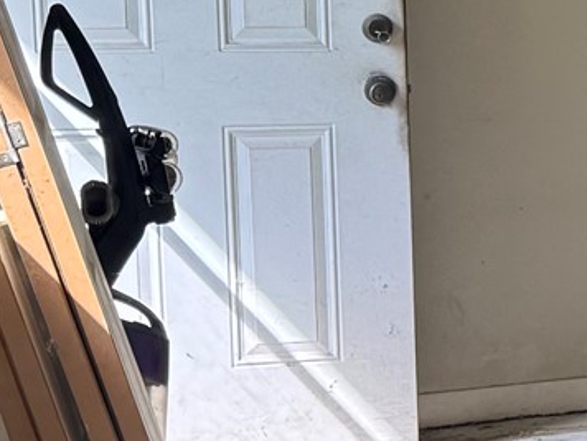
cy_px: 231
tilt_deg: -8.2
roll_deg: -1.8
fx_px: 2340
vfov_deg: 10.7
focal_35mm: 138
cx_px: 1313
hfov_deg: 12.1
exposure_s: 1/254
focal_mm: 6.76
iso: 80
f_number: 1.78
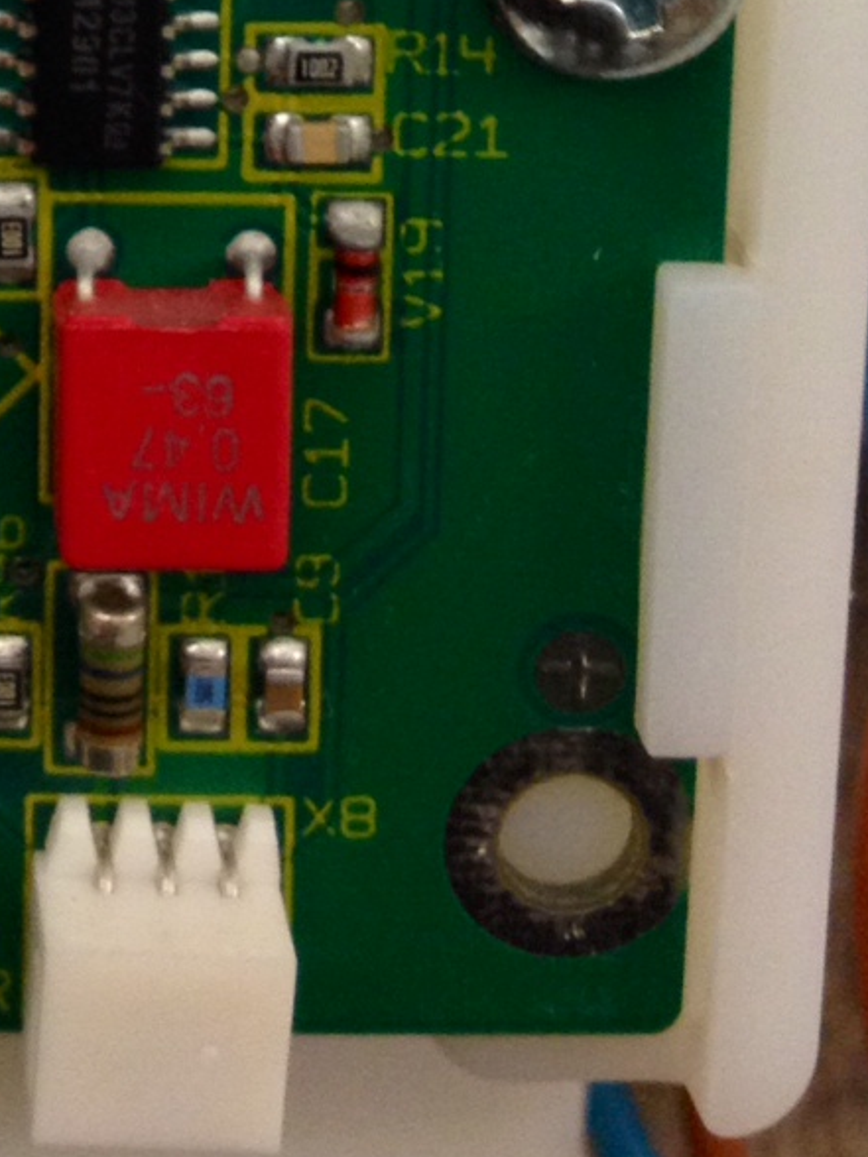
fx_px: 4079
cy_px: -462
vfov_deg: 15.2
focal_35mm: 122
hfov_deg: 11.8
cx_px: -289
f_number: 2.4
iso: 100
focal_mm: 4.28
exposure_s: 1/20
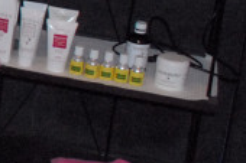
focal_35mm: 163
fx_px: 1113
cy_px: -38
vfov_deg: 8.3
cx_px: -388
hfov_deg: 10.5
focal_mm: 18
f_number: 5.6
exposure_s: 1/60
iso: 1600
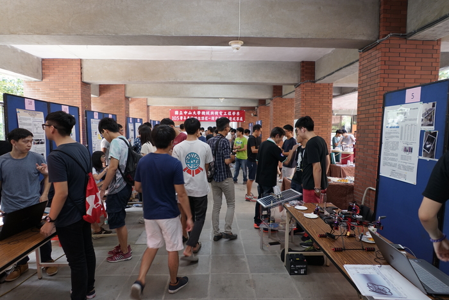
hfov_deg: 81.2
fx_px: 262
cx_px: 224
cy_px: 150
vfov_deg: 59.5
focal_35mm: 21
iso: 640
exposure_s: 1/60
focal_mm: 21
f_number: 3.5
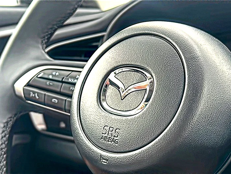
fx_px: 307
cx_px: 116
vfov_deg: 31.5
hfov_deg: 41.2
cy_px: 87
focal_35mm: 46
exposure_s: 1/130
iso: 80
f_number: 1.78
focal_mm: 6.86
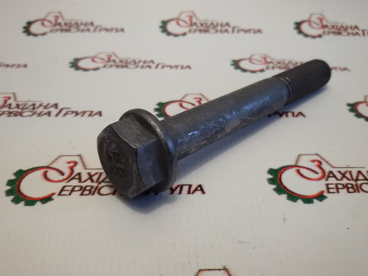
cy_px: 138
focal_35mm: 31
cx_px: 184
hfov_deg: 58.4
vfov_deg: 45.4
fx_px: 330
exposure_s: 1/100
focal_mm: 2.93
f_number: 2.4
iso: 64
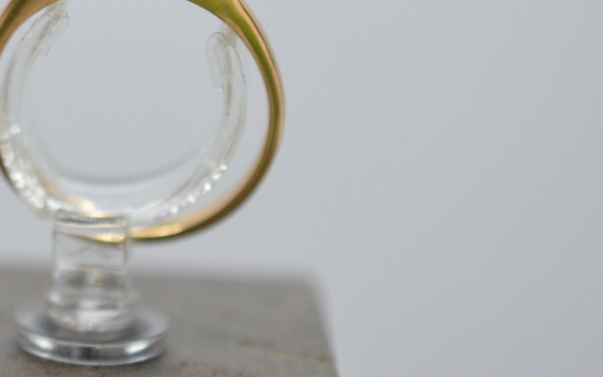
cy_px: -35
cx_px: 124
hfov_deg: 16.0
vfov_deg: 10.0
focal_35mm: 130
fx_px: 2137
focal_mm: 40
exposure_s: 1/2500
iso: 2500
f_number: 4
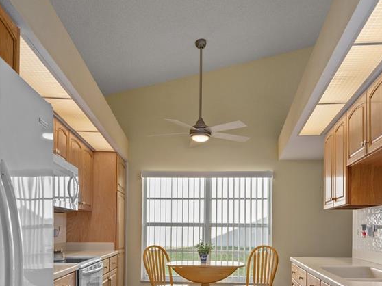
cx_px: 209
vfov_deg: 44.5
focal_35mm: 30
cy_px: 228
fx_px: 331
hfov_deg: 59.9
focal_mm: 17
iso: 320
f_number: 8
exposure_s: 1/40
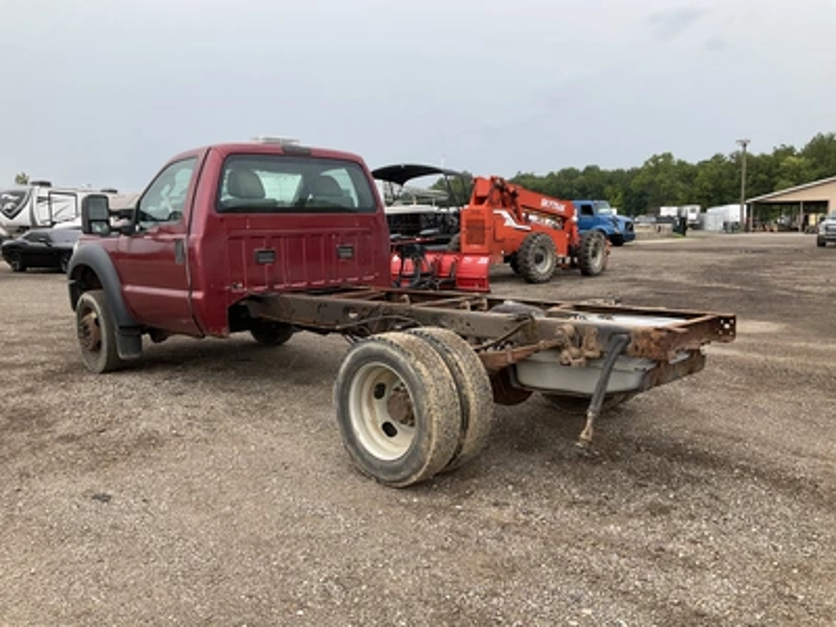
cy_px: 314
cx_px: 418
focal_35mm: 29
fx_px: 700
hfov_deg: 61.7
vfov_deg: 48.2
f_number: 1.8
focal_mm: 3
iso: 25
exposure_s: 1/335
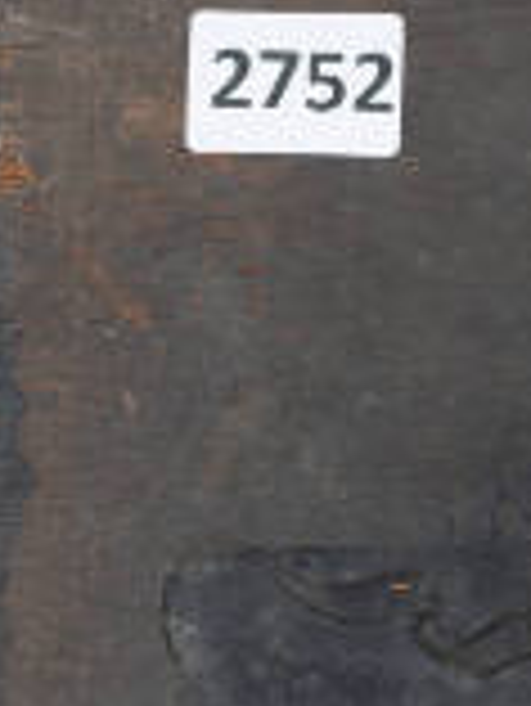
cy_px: 315
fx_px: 3758
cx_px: 1004
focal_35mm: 184
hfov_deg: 7.8
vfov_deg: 10.7
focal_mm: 60
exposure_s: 1/4
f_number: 11
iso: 100
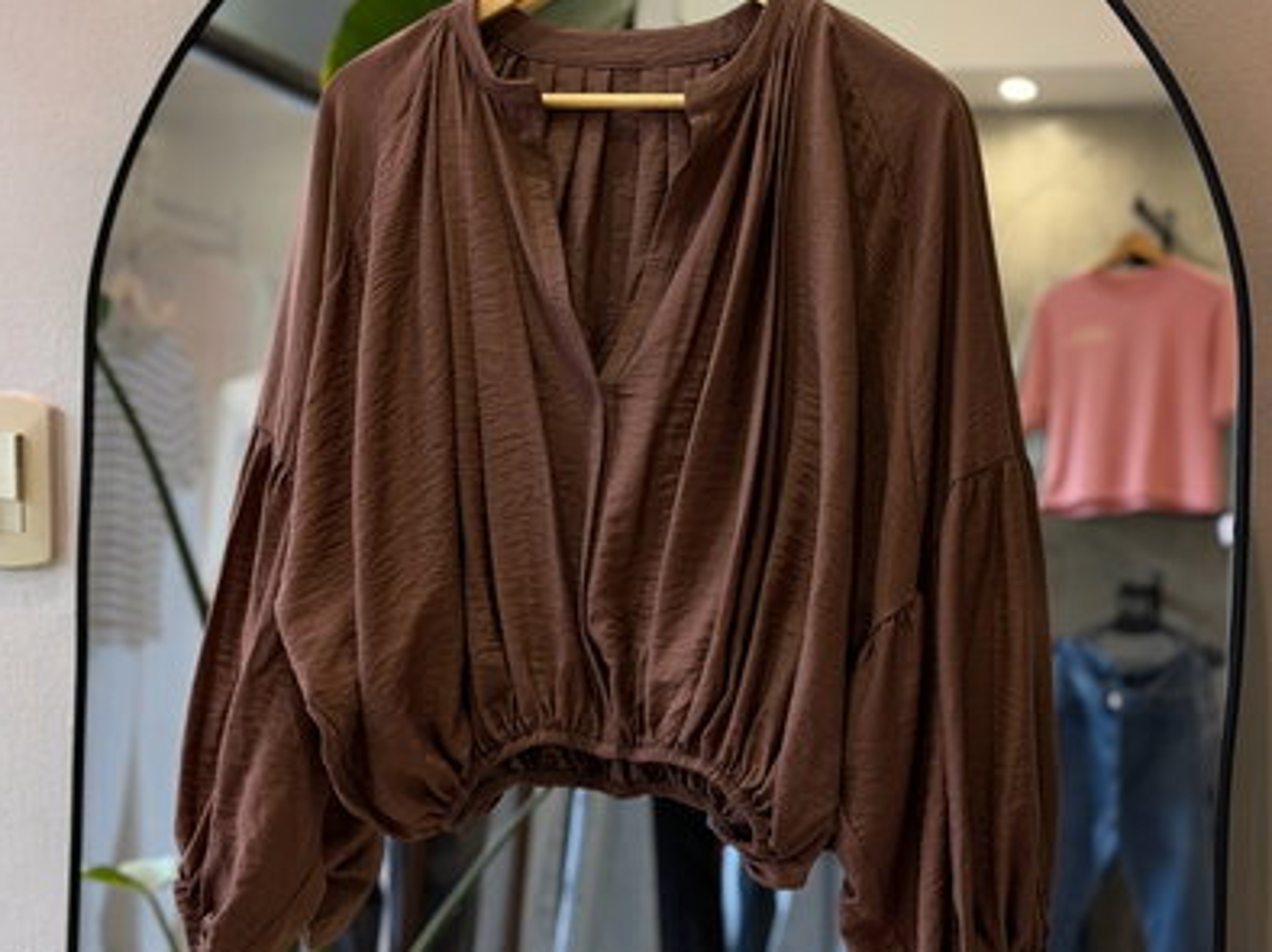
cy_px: 437
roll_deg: -0.3
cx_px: 633
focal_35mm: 65
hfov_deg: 29.8
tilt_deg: -8.1
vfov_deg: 22.6
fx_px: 2387
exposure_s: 1/100
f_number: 1.78
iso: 250
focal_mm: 6.76
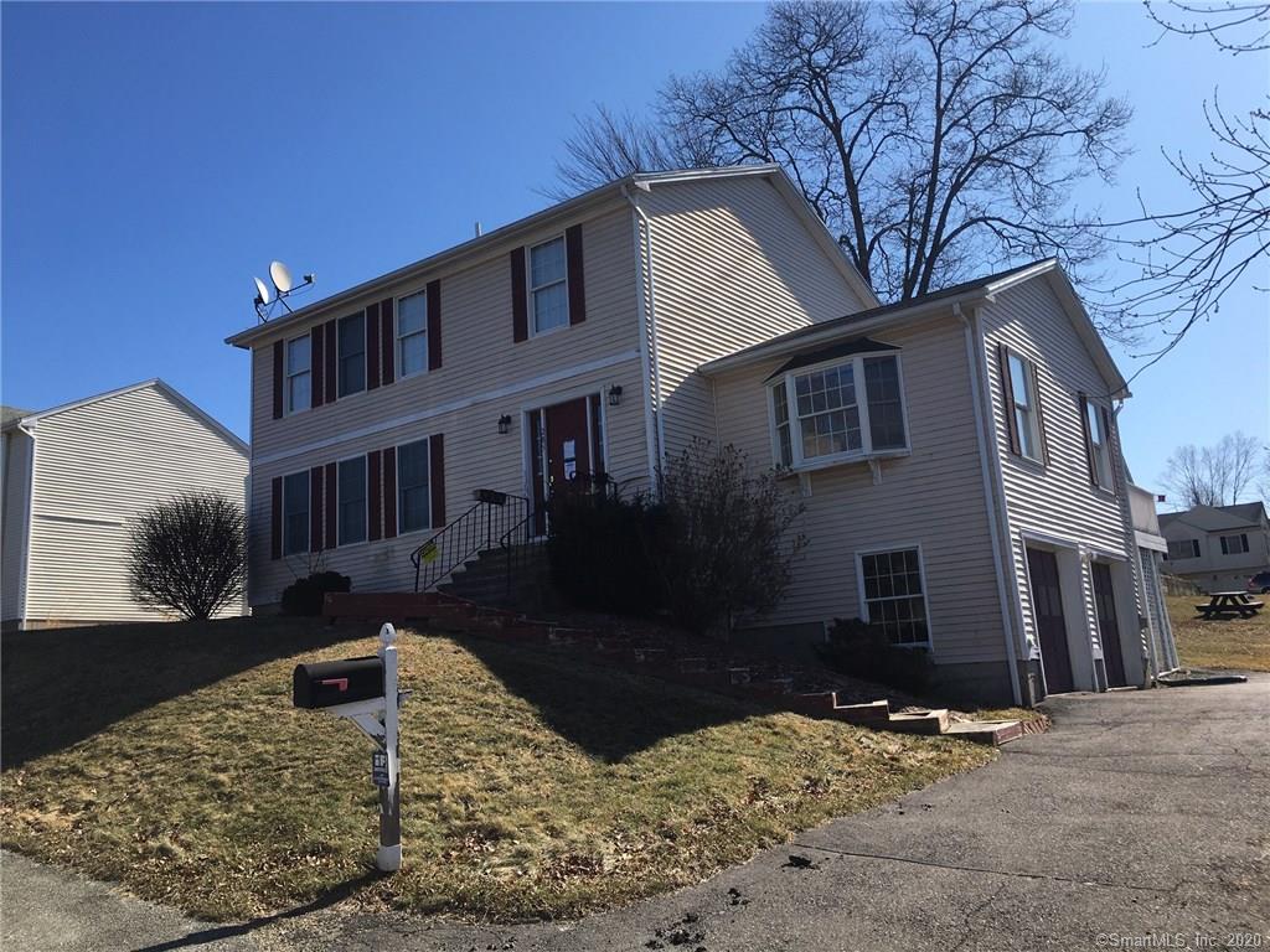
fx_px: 1064
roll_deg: +2.3
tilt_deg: +12.2
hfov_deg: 61.7
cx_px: 635
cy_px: 476
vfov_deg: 48.2
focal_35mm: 29
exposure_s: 1/1479
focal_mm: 4.15
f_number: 2.2
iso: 25
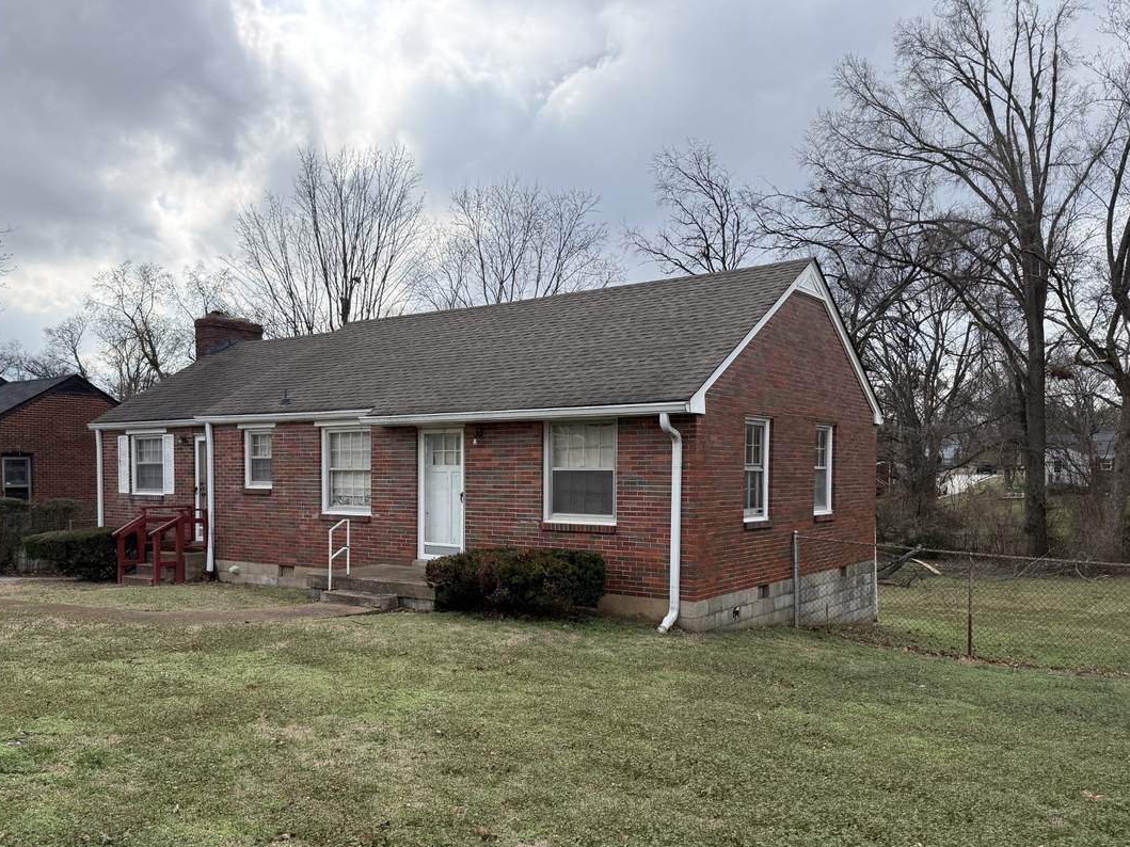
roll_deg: -0.1
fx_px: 947
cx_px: 500
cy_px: 510
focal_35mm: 29
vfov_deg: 47.9
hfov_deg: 61.5
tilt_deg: -2.3
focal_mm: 6.76
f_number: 1.78
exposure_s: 1/3759
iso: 100
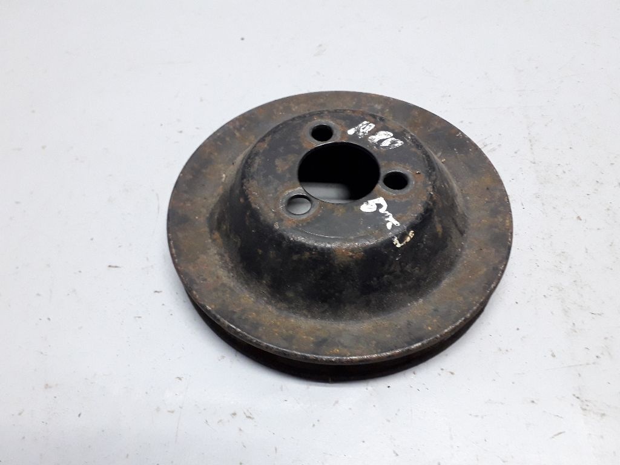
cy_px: 232
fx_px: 484
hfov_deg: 65.3
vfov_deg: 51.4
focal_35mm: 27
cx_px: 310
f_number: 1.9
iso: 200
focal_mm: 3.6
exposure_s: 1/25
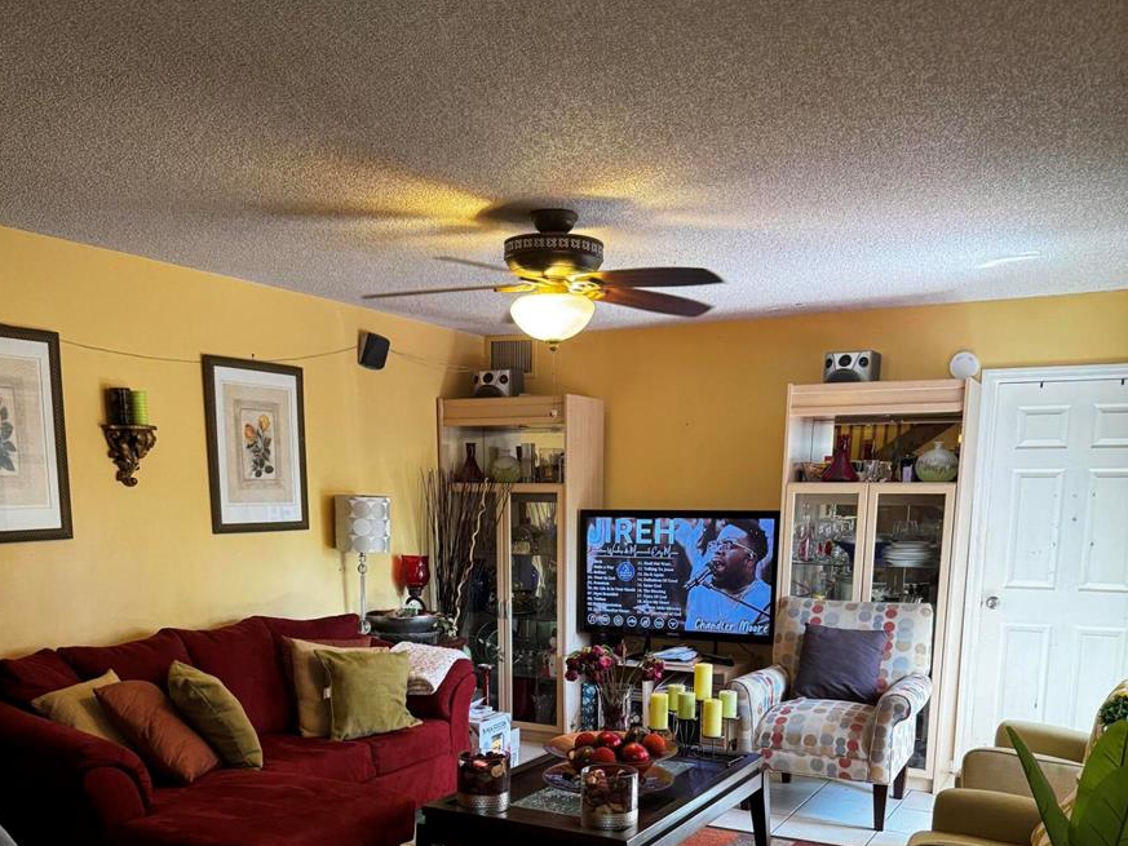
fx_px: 1075
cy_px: 695
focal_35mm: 33
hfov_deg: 55.3
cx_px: 554
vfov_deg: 40.9
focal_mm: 6.76
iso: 320
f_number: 1.78
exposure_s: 1/60
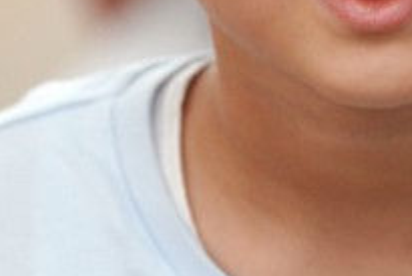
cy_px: -16
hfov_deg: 2.3
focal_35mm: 878
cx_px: 243
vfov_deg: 1.6
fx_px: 10055
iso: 2500
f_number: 4
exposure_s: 1/250
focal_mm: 200
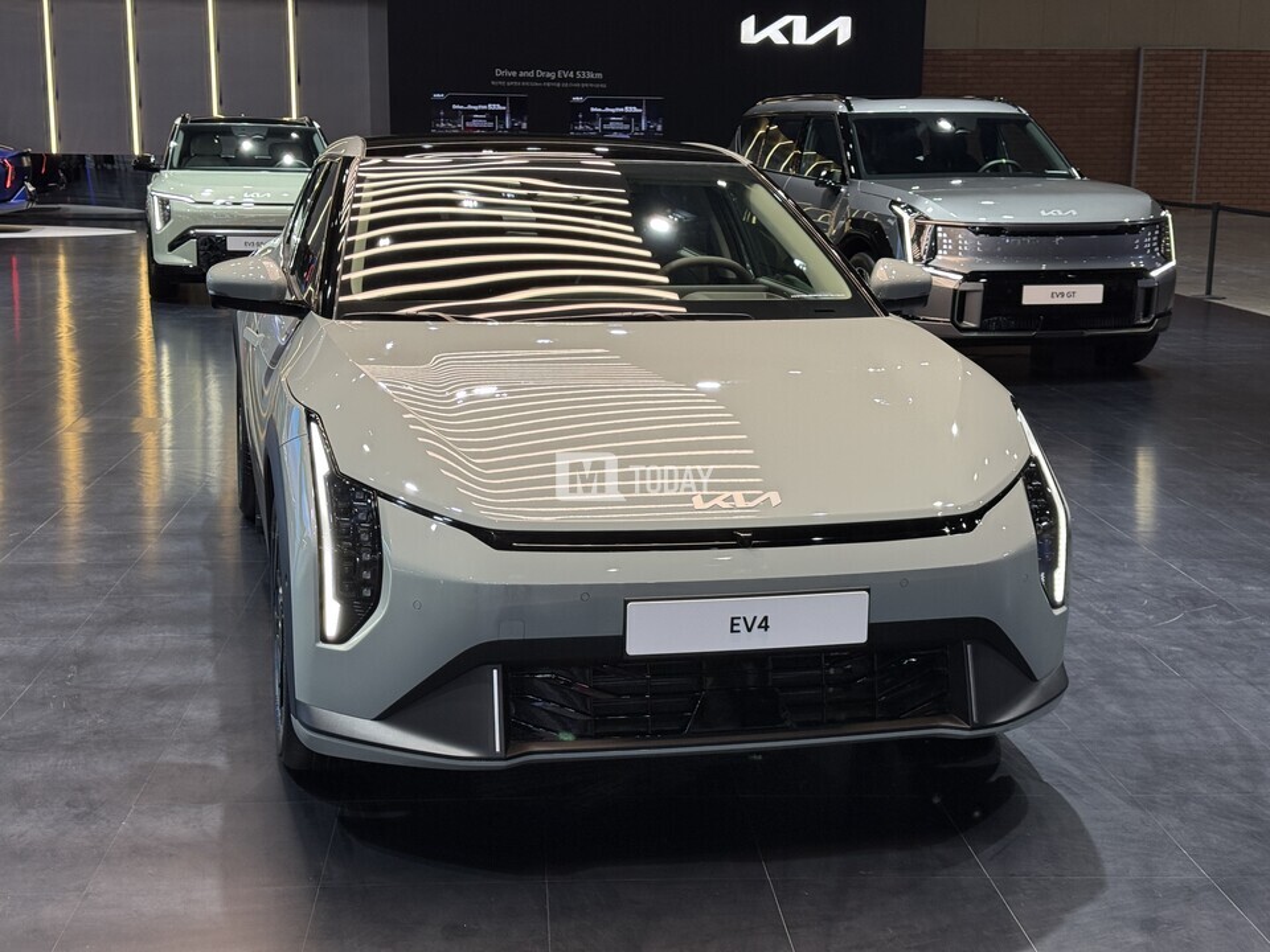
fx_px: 1761
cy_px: 476
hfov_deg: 39.7
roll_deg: -0.4
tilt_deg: -10.5
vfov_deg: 30.3
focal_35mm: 48
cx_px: 635
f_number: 1.78
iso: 80
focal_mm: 6.76
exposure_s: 1/123
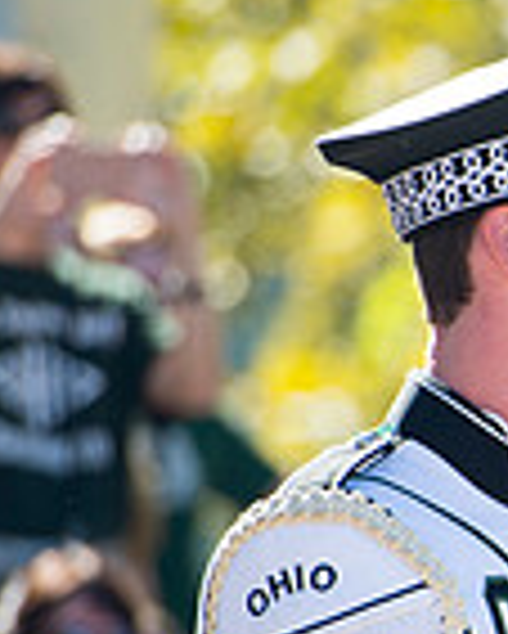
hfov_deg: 2.0
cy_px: 598
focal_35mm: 772
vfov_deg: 2.5
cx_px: 1106
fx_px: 14493
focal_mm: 200
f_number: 4.5
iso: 200
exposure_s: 1/1000
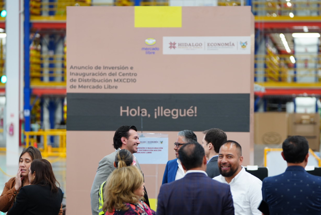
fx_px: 1490
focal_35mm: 167
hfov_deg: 12.3
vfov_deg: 8.2
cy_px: 132
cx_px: 177
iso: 640
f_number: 2.8
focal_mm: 128
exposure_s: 1/125
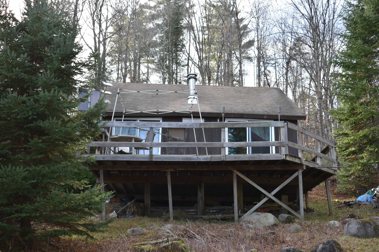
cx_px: 190
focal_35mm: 45
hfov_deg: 43.6
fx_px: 474
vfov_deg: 29.9
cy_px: 126
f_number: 5.6
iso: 180
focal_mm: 30
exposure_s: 1/125
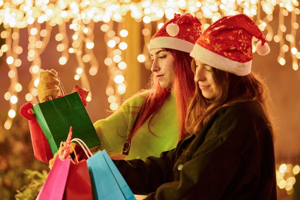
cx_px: 125
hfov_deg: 18.7
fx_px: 908
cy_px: 103
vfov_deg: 12.6
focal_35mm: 109
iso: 1600
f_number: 1.8
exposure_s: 1/125
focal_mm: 85
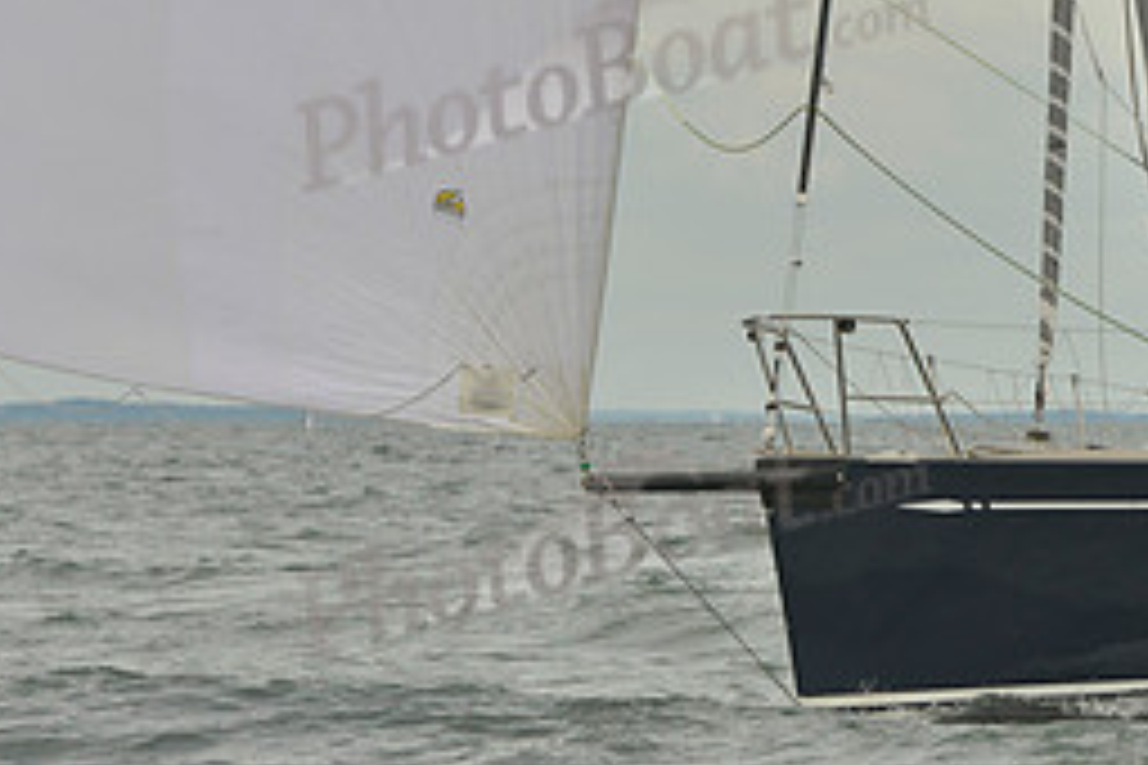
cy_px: 245
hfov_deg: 5.8
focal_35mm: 352
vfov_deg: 3.9
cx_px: 1166
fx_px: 11224
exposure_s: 1/1250
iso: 400
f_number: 7.1
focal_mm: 155
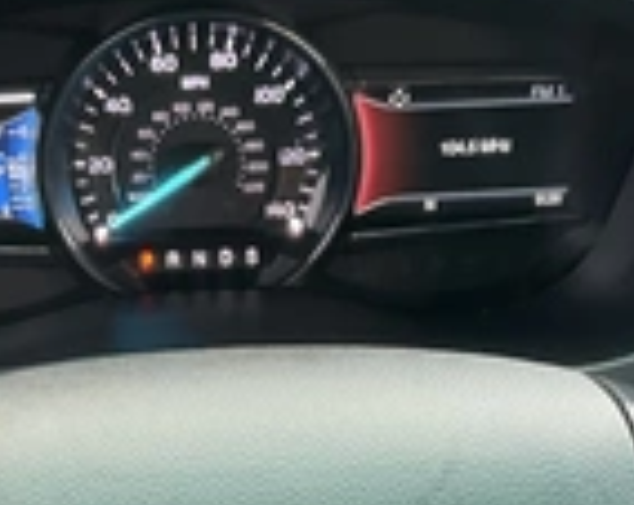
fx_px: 1498
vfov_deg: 18.3
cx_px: 188
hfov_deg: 23.7
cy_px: 568
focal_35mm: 80
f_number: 1.8
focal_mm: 3
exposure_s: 1/60
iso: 125
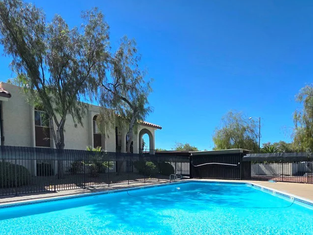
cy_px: 172
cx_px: 165
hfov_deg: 78.9
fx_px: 190
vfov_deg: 60.5
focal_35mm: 21
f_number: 1.9
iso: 40
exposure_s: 1/2500
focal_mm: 2.2
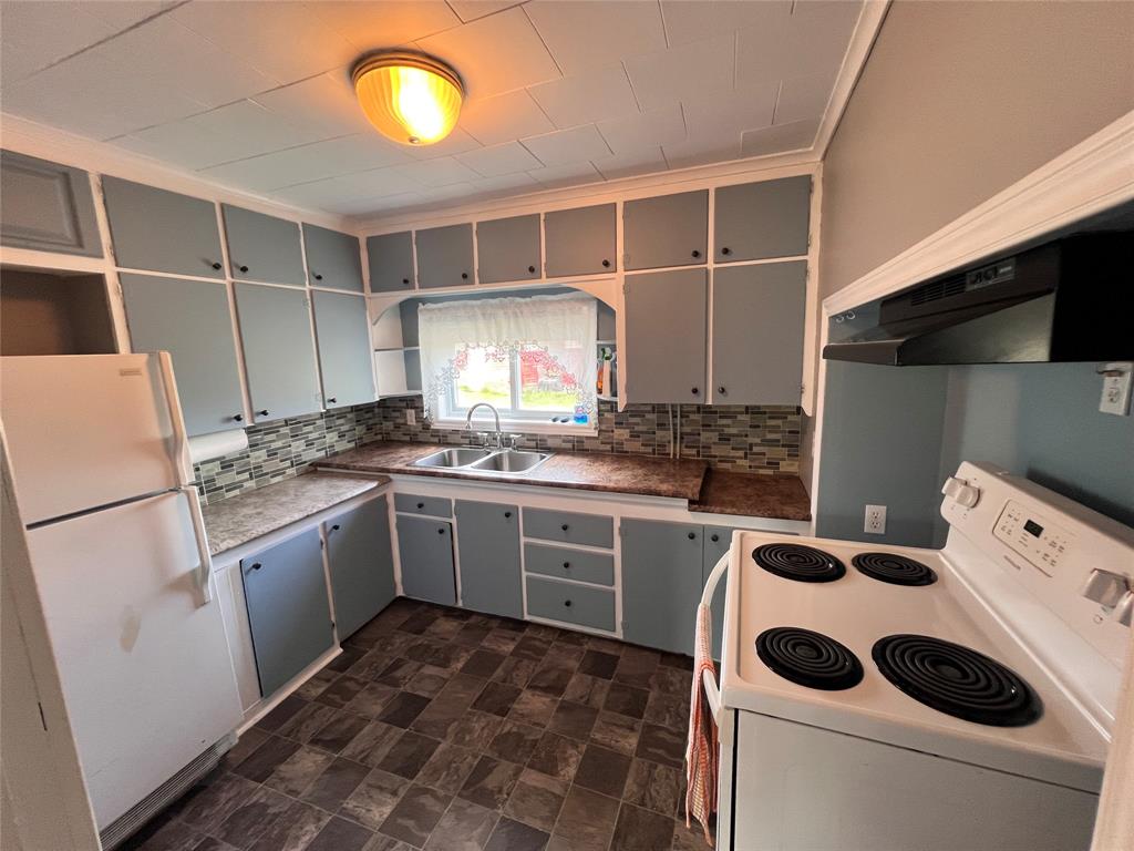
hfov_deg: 106.2
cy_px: 426
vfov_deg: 89.9
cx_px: 567
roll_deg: +2.3
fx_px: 426
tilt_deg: -8.4
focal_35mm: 13
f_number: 1.8
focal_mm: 1.57
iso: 125
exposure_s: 1/60
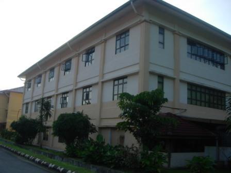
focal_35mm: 38
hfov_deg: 49.0
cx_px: 116
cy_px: 86
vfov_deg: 37.7
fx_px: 254
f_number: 2.8
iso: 64
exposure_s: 1/1024
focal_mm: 7.8
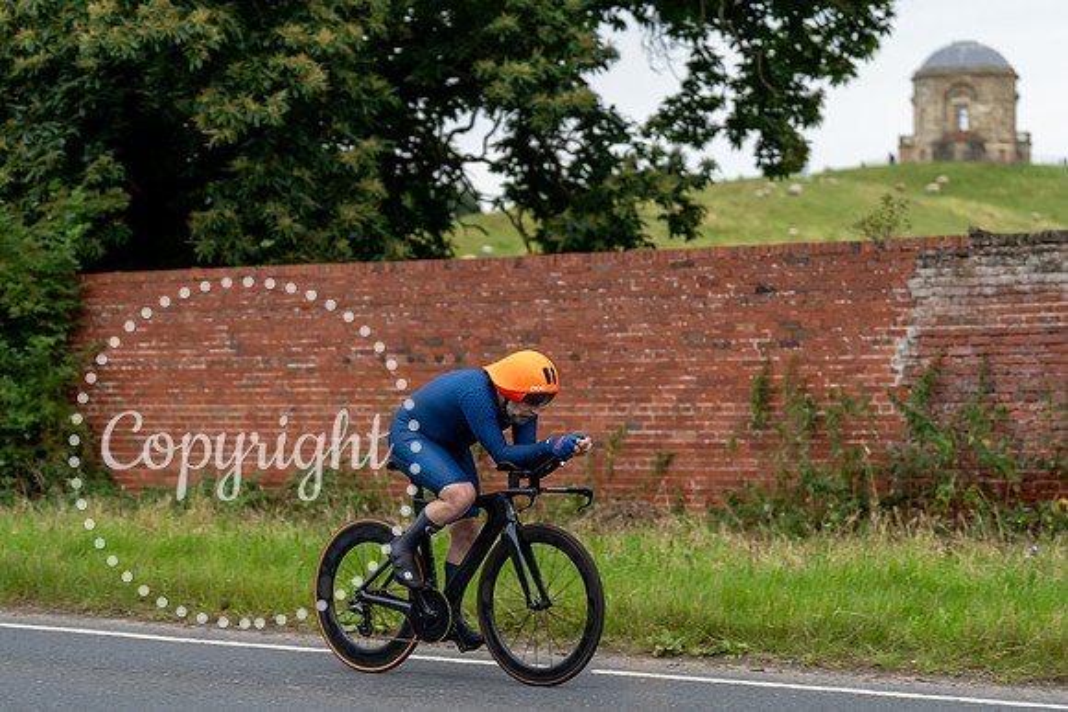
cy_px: 387
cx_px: 506
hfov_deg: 21.2
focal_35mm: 96
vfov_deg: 14.2
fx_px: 2859
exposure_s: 1/800
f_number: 2.8
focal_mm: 84
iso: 1000
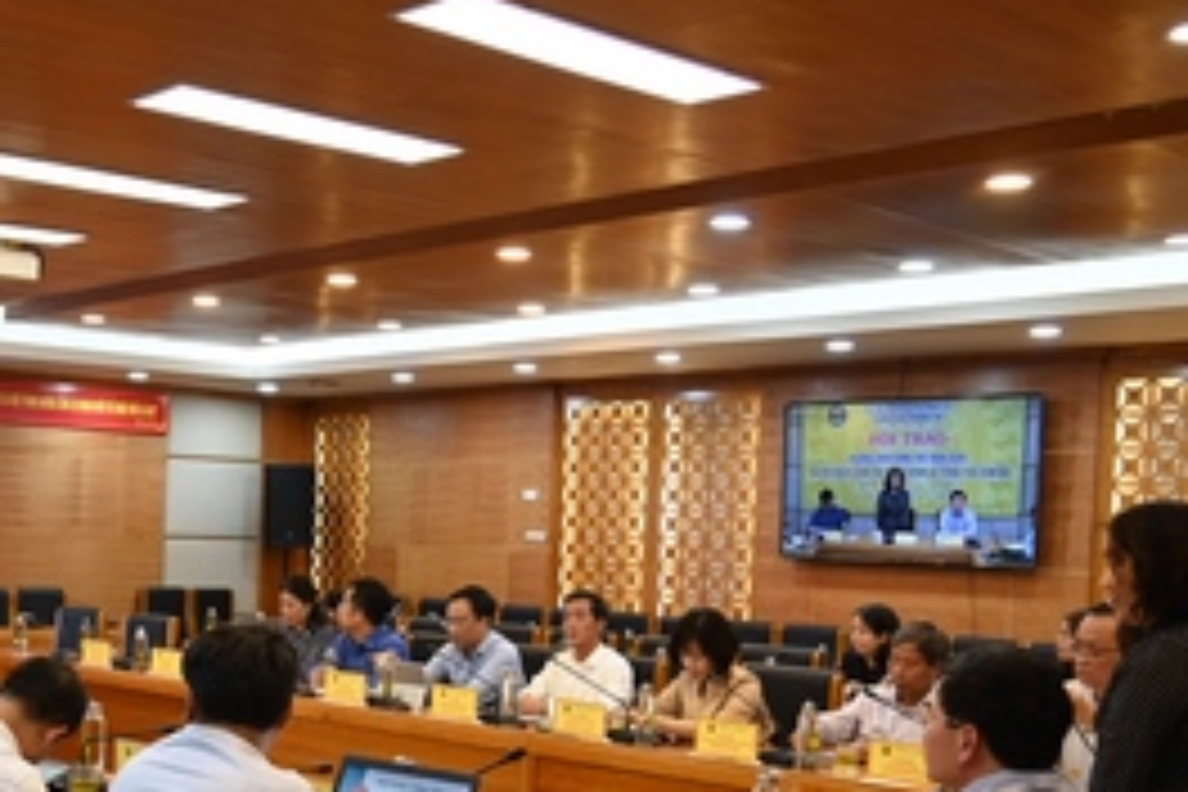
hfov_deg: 38.1
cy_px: 666
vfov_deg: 26.3
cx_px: 230
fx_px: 1650
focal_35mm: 50
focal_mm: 24
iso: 1000
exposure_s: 1/60
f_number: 4.5
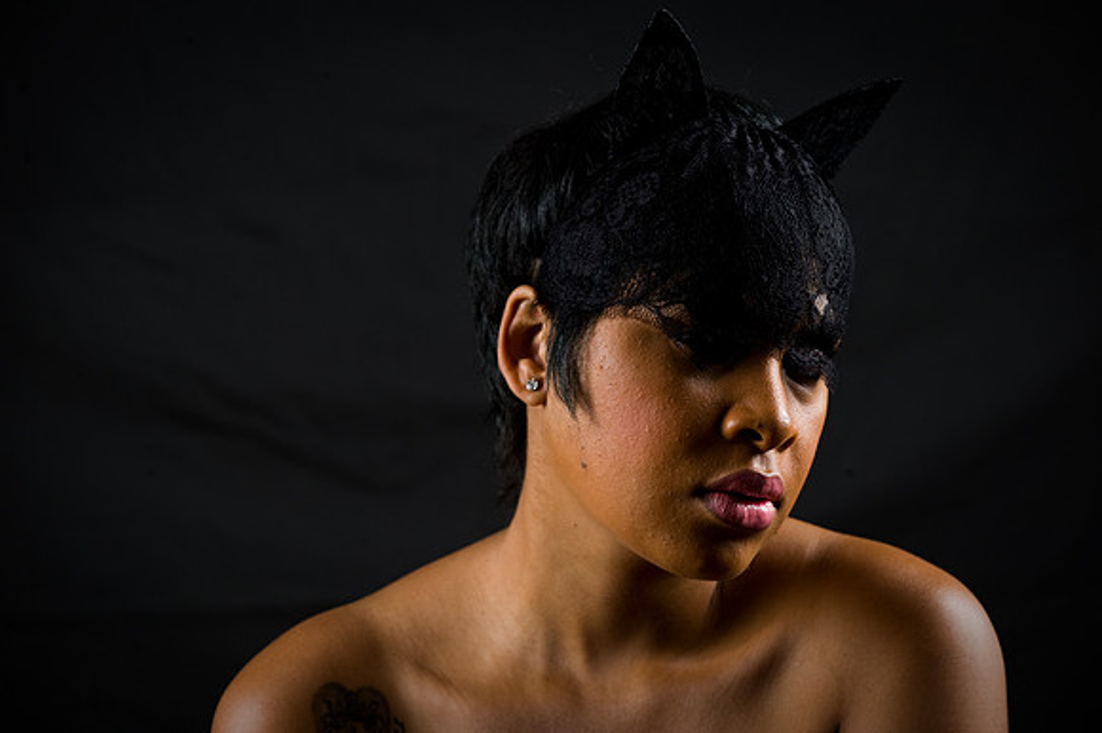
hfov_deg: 13.3
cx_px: 551
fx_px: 4742
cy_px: 366
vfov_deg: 8.8
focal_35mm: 155
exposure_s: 1/125
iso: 200
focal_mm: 155
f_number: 5.6
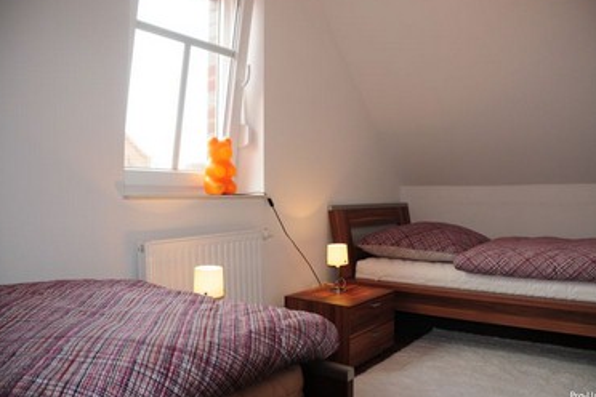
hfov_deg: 63.6
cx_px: 309
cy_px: 189
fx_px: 480
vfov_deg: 44.9
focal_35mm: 29
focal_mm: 18
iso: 200
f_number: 3.5
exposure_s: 1/125
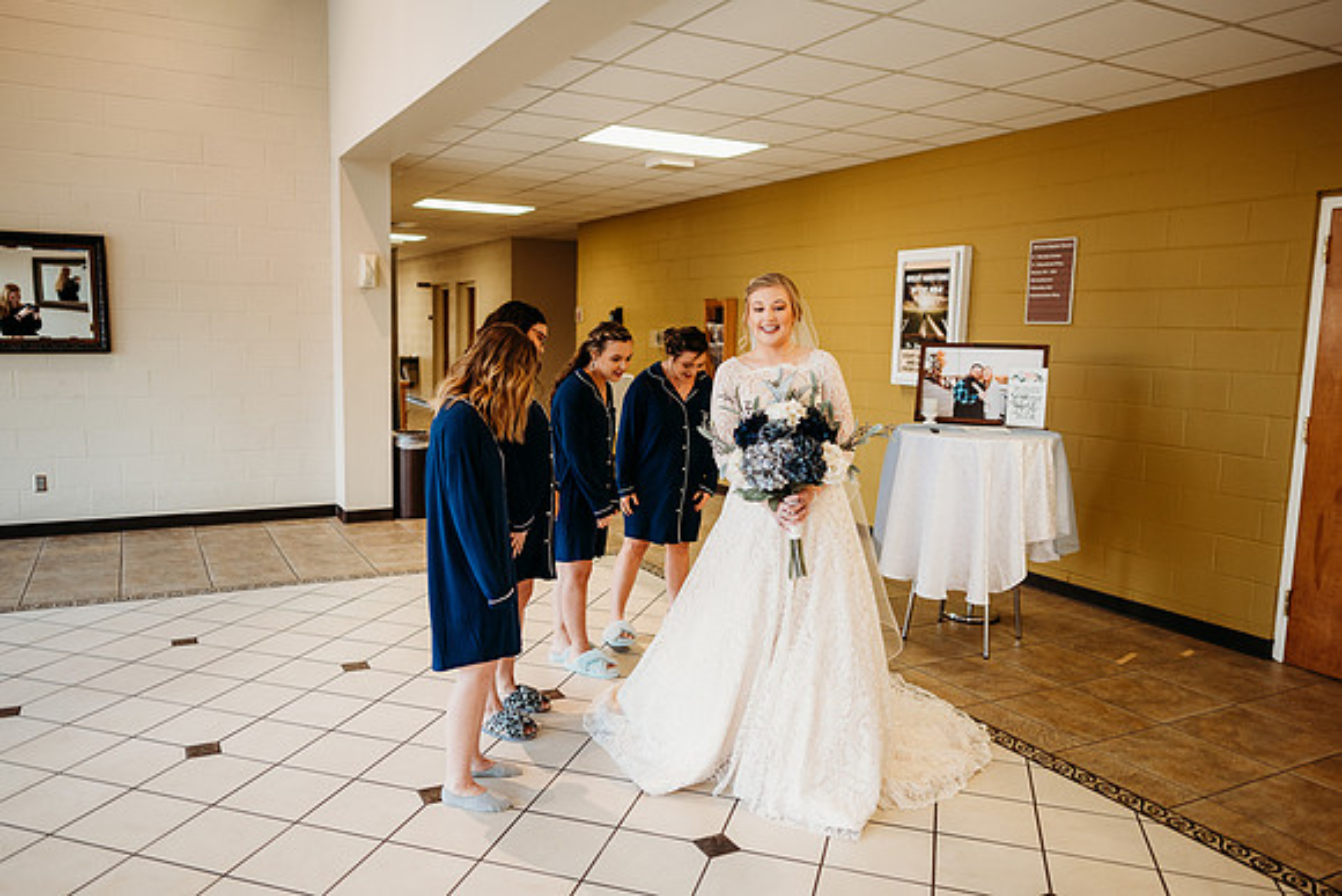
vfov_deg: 50.3
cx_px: 647
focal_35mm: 26
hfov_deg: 70.3
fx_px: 953
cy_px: 449
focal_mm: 24
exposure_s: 1/160
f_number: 1.8
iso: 400
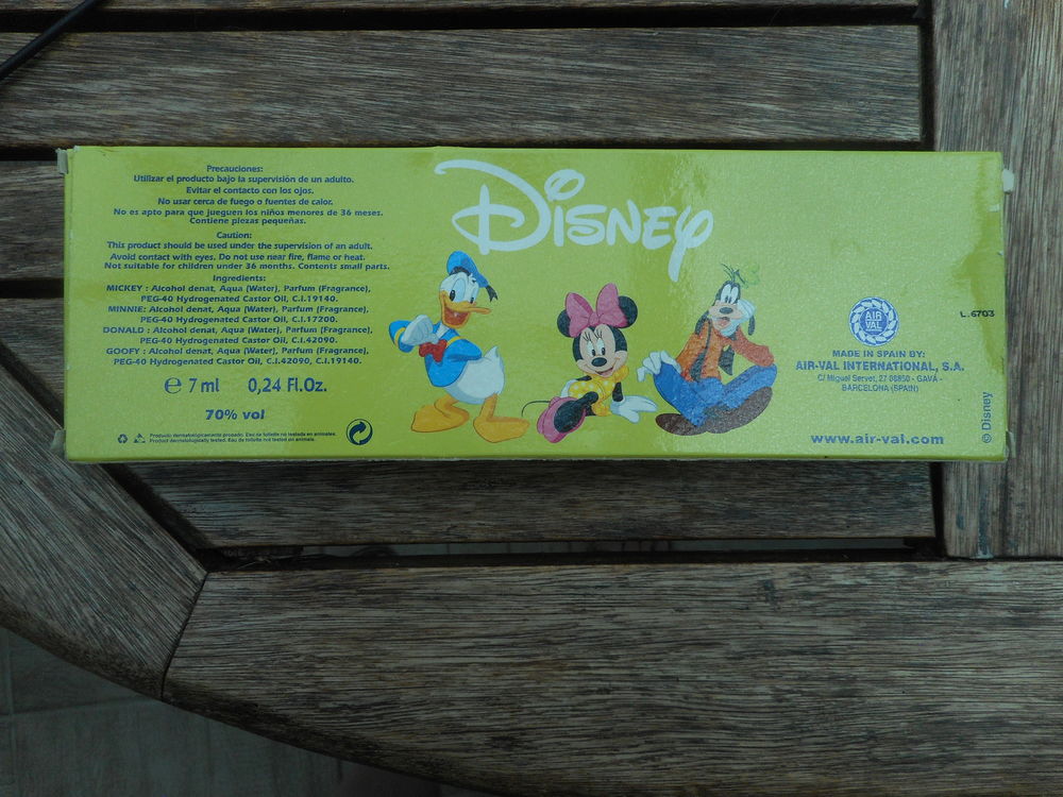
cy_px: 398
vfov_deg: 54.9
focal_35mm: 25
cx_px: 532
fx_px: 768
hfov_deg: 69.4
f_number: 3.7
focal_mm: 4.5
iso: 100
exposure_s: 1/250
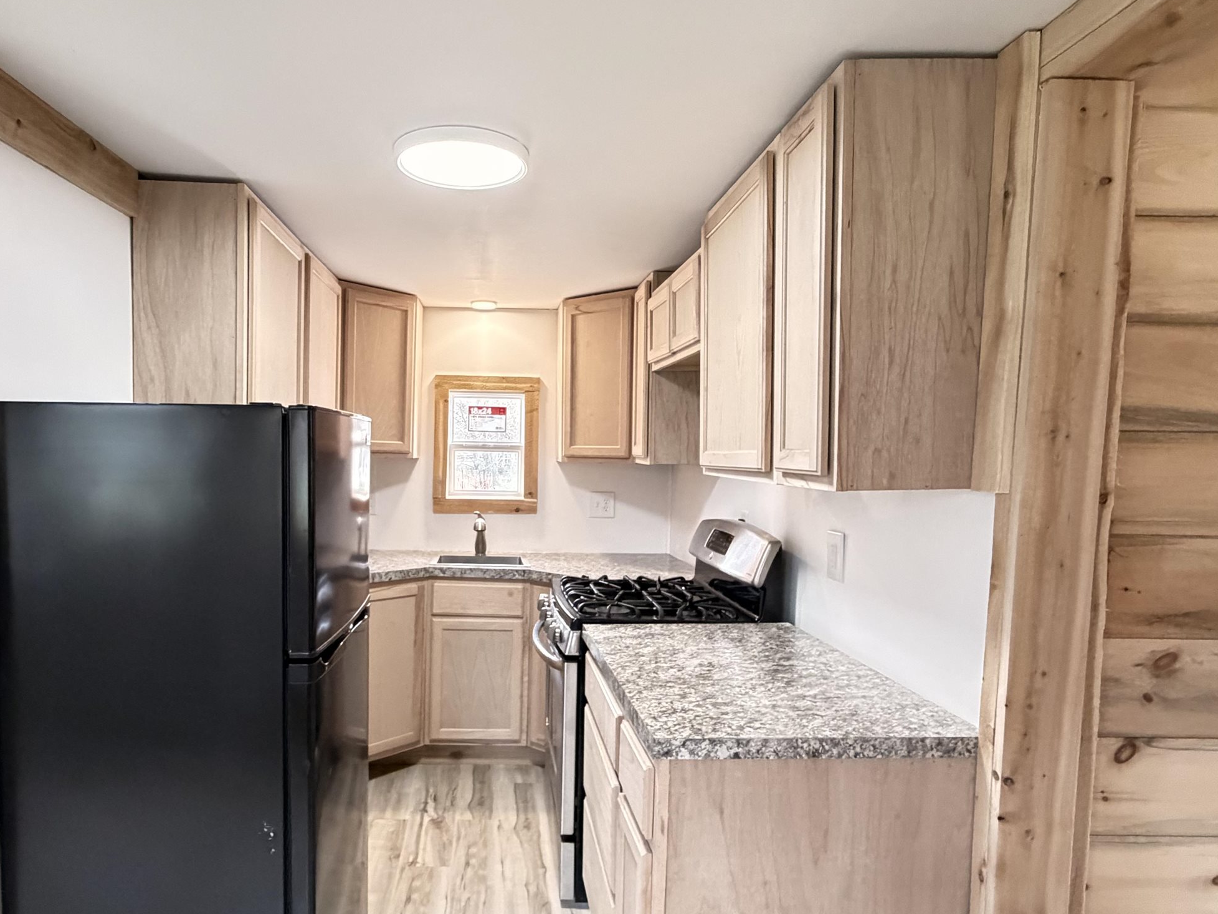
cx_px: 516
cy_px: 509
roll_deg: -0.3
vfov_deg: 60.9
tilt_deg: -3.8
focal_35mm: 22
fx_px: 774
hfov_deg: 75.9
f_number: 2.2
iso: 800
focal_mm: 2.22
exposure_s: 1/60
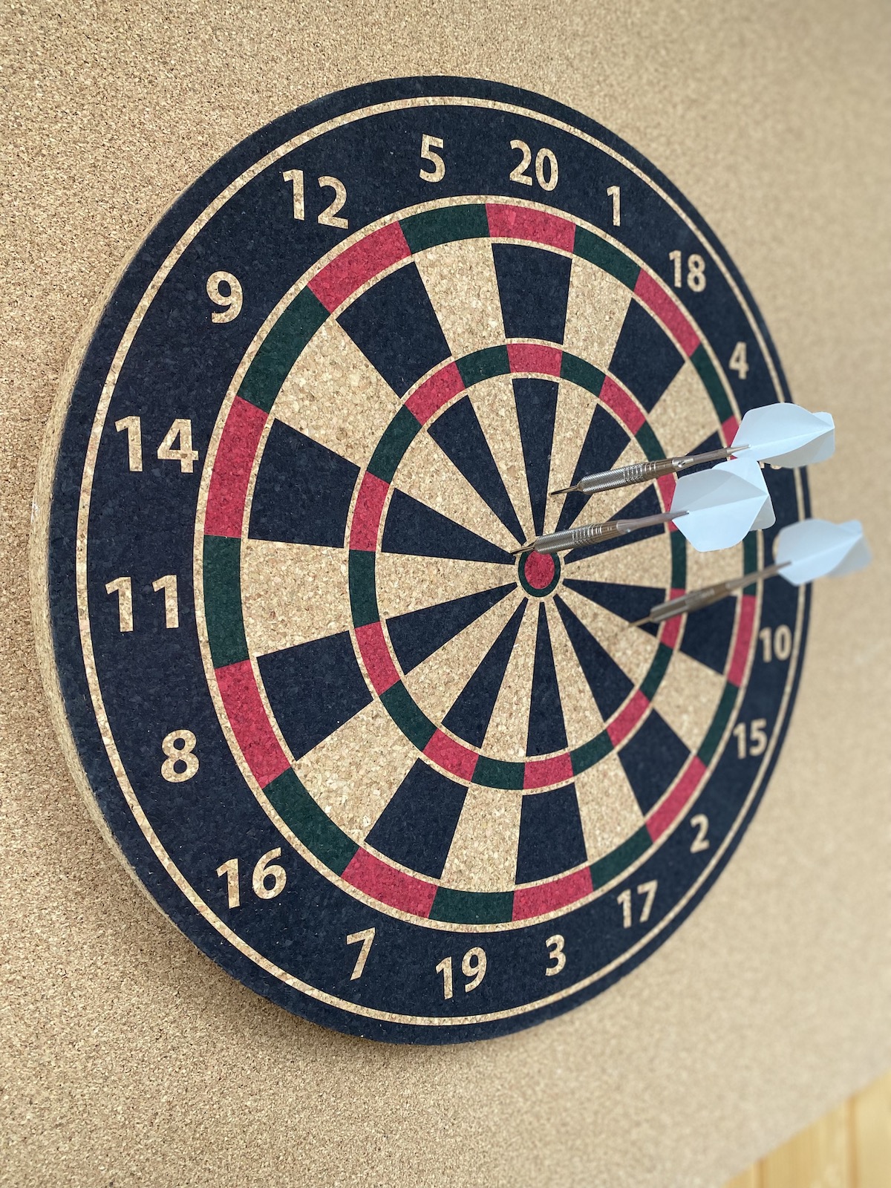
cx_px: 446
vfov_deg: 67.3
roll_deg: +1.4
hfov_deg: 53.1
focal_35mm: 26
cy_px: 594
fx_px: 892
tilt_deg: -4.8
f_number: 1.8
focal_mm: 4.25
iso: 125
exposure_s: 1/64
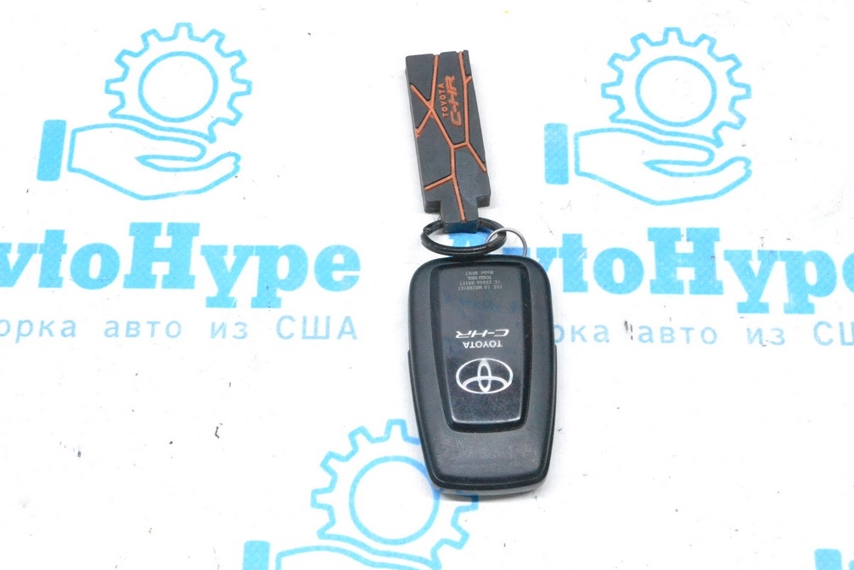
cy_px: 286
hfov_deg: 34.5
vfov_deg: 23.4
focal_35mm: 58
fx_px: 1376
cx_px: 421
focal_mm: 38
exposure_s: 1/100
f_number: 11
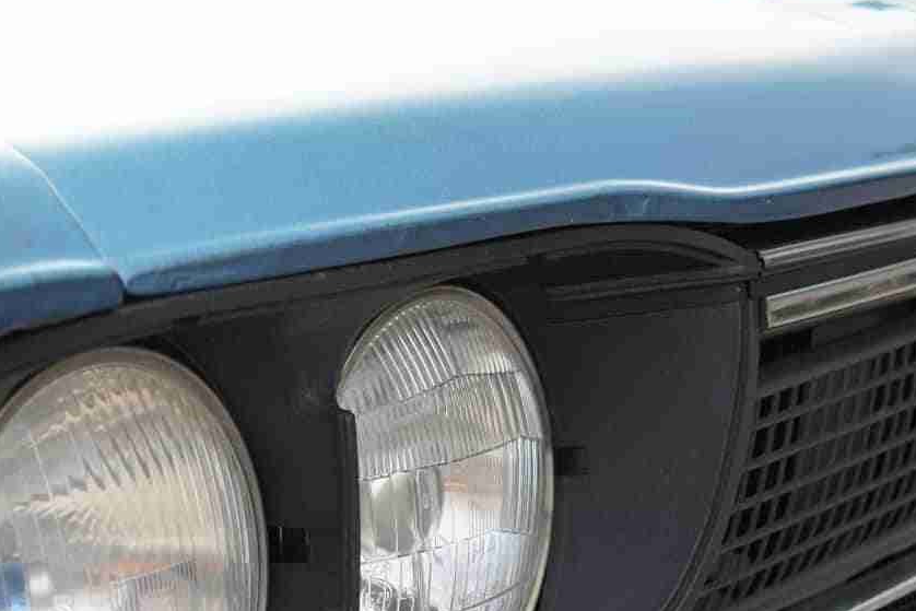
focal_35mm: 87
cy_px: 454
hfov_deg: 23.3
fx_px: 2214
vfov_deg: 15.6
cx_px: 304
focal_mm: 30
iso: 100
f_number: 4.5
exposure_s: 1/80
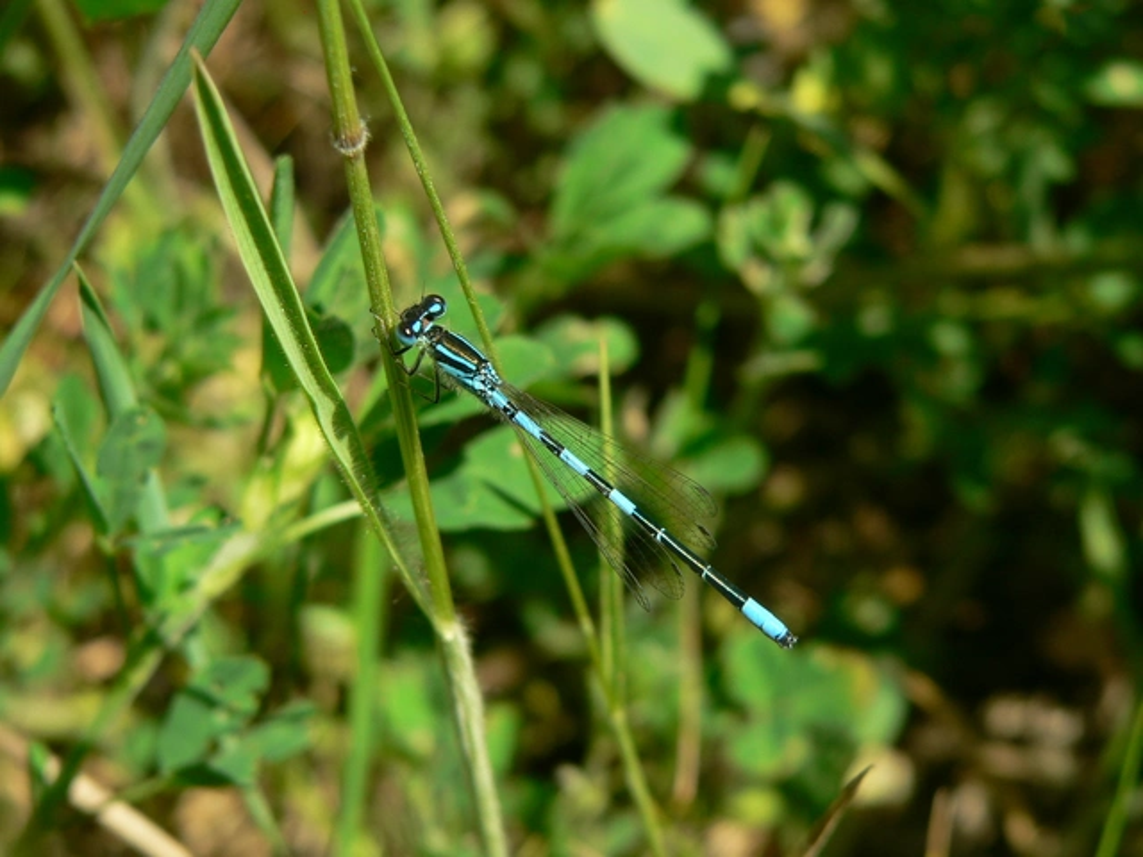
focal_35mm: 84
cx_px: 572
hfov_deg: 23.3
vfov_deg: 17.6
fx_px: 2774
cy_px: 428
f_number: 4
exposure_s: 1/400
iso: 80
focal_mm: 14.1
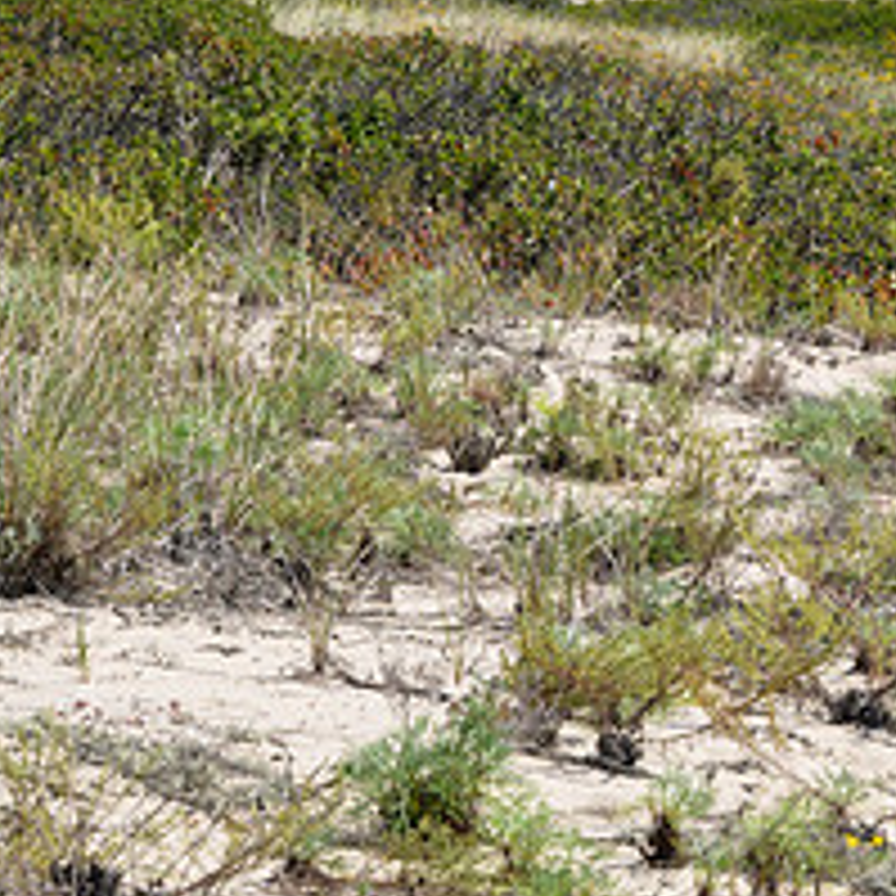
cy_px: 144
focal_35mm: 311
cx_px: 733
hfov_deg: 5.6
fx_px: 9107
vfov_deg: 5.6
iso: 400
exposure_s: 1/500
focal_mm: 120
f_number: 14
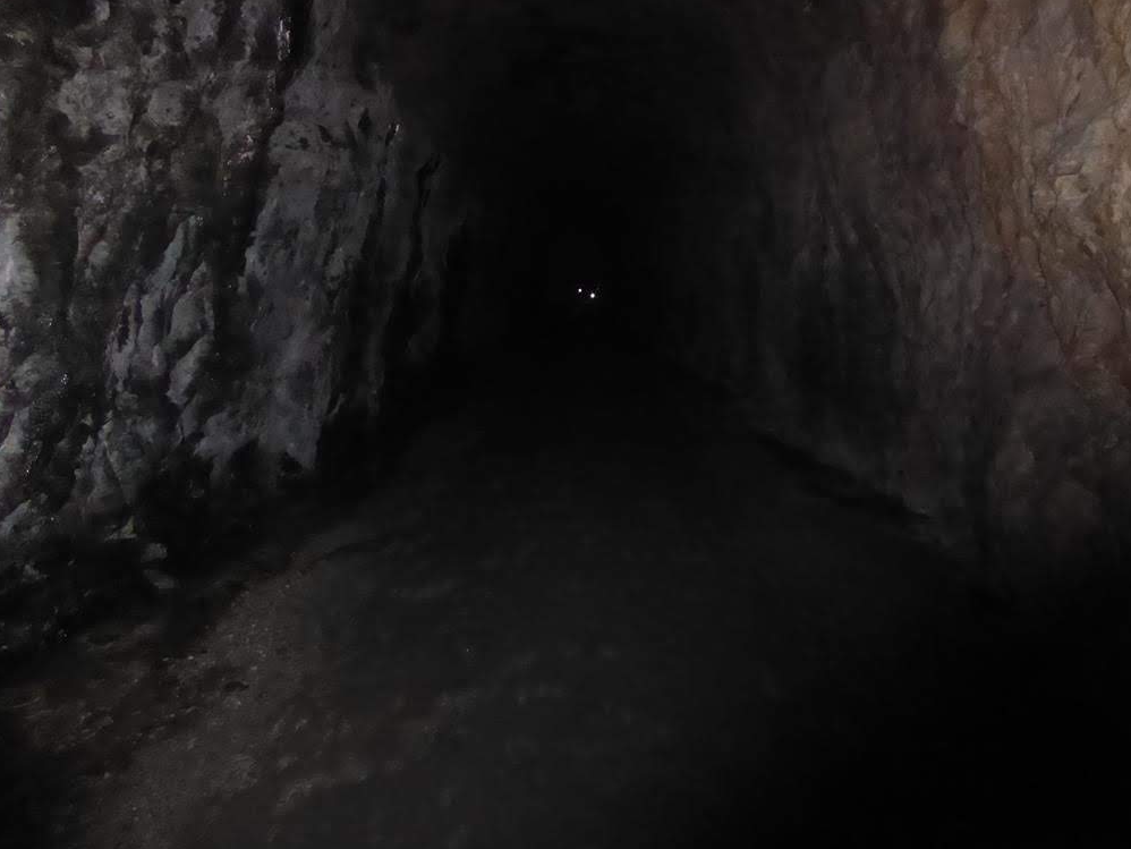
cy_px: 414
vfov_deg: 54.9
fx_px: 817
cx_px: 585
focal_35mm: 25
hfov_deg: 69.4
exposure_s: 1/60
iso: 1600
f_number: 3.3
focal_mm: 4.3
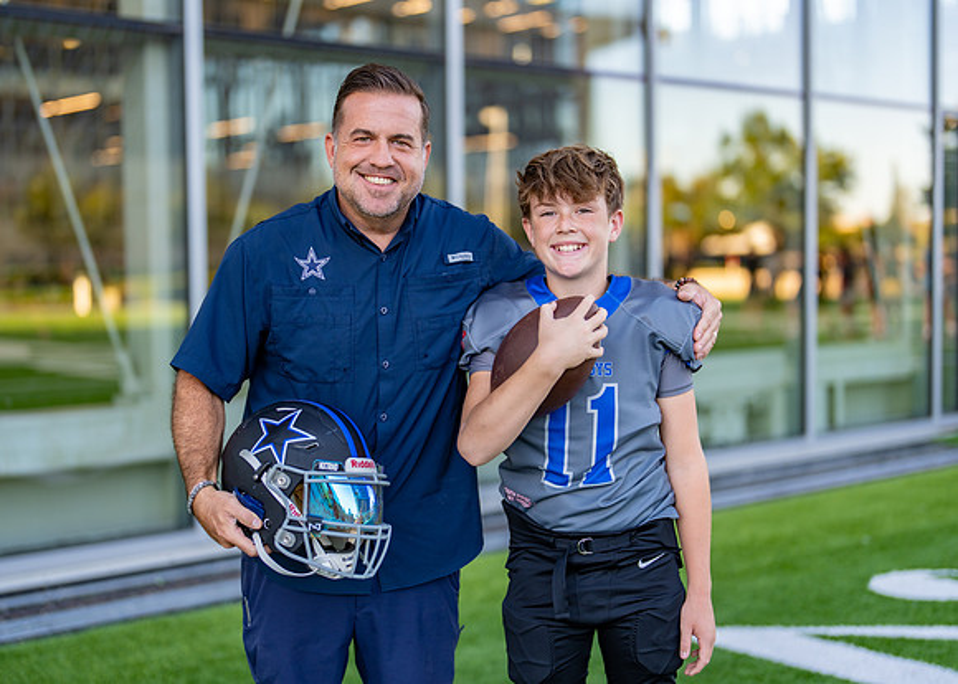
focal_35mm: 54
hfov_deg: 36.0
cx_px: 436
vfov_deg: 26.1
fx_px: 1473
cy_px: 343
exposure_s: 1/640
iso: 100
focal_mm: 50
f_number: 1.2
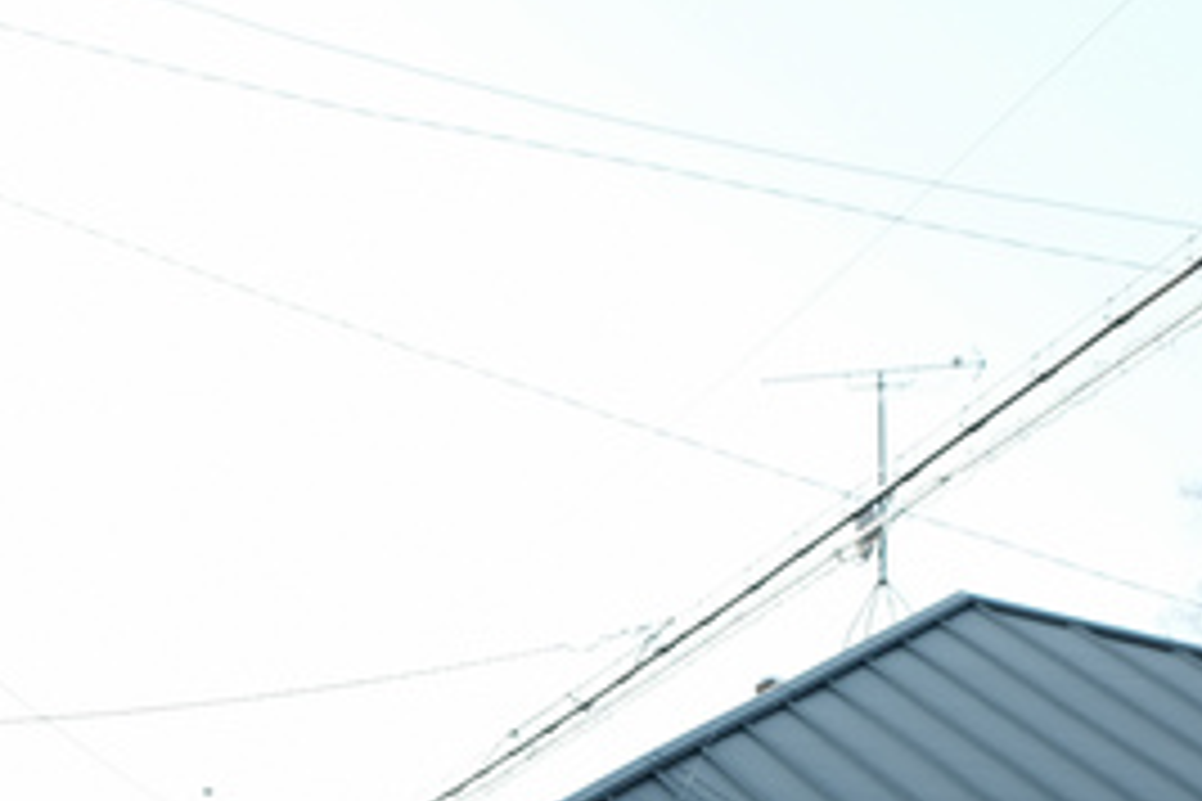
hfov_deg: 14.7
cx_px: -536
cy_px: 1267
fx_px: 4374
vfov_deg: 10.1
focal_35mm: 131
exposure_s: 1/320
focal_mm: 23
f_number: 4
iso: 200
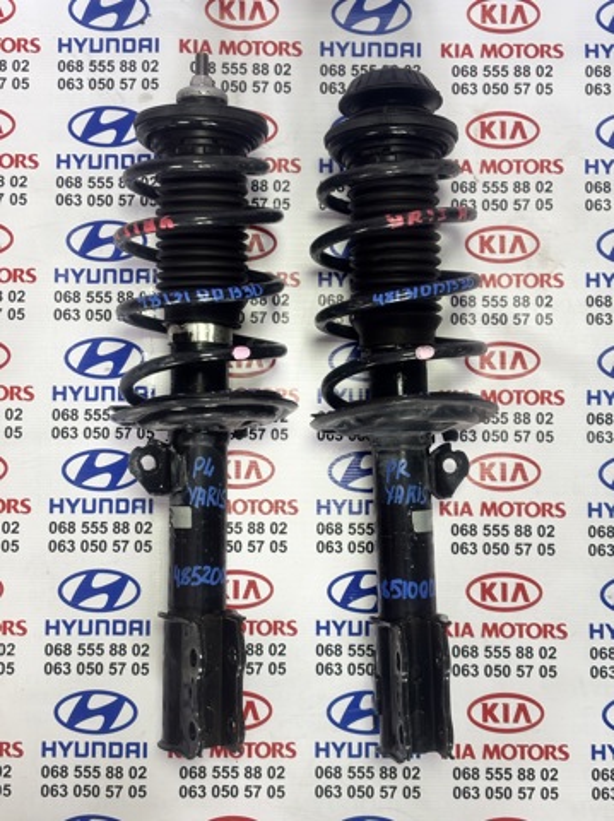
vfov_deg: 36.9
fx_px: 1232
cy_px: 410
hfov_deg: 28.0
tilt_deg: -85.6
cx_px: 307
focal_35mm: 52
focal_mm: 5.96
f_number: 1.6
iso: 80
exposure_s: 1/60
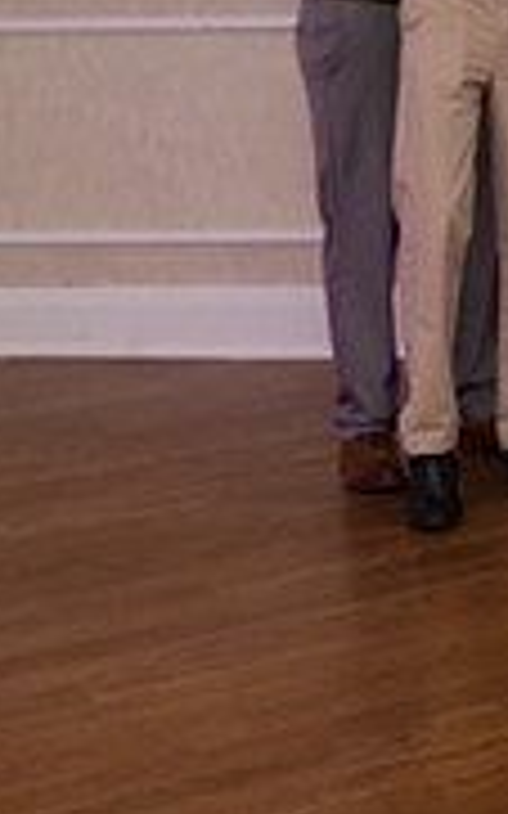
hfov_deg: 10.5
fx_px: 2461
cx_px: 1124
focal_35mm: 111
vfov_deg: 18.6
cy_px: 198
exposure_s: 1/200
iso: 1250
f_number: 5
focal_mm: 34
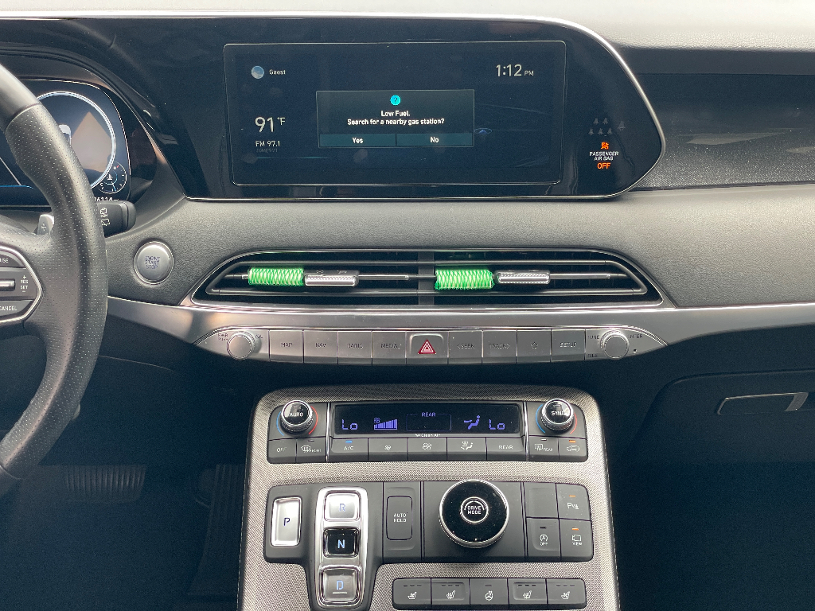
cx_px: 408
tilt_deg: -28.6
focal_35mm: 52
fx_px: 1224
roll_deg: +0.5
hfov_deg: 36.8
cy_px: 306
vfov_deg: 28.0
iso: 125
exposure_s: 1/122
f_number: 2
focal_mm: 6
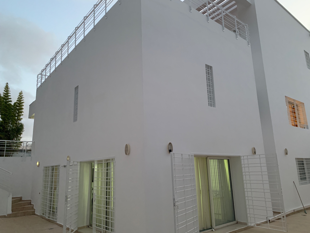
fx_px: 233
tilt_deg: +14.4
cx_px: 155
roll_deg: +1.8
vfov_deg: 53.1
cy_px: 116
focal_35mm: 26
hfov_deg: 67.3
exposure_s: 1/40
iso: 400
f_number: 1.8
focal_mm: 4.25
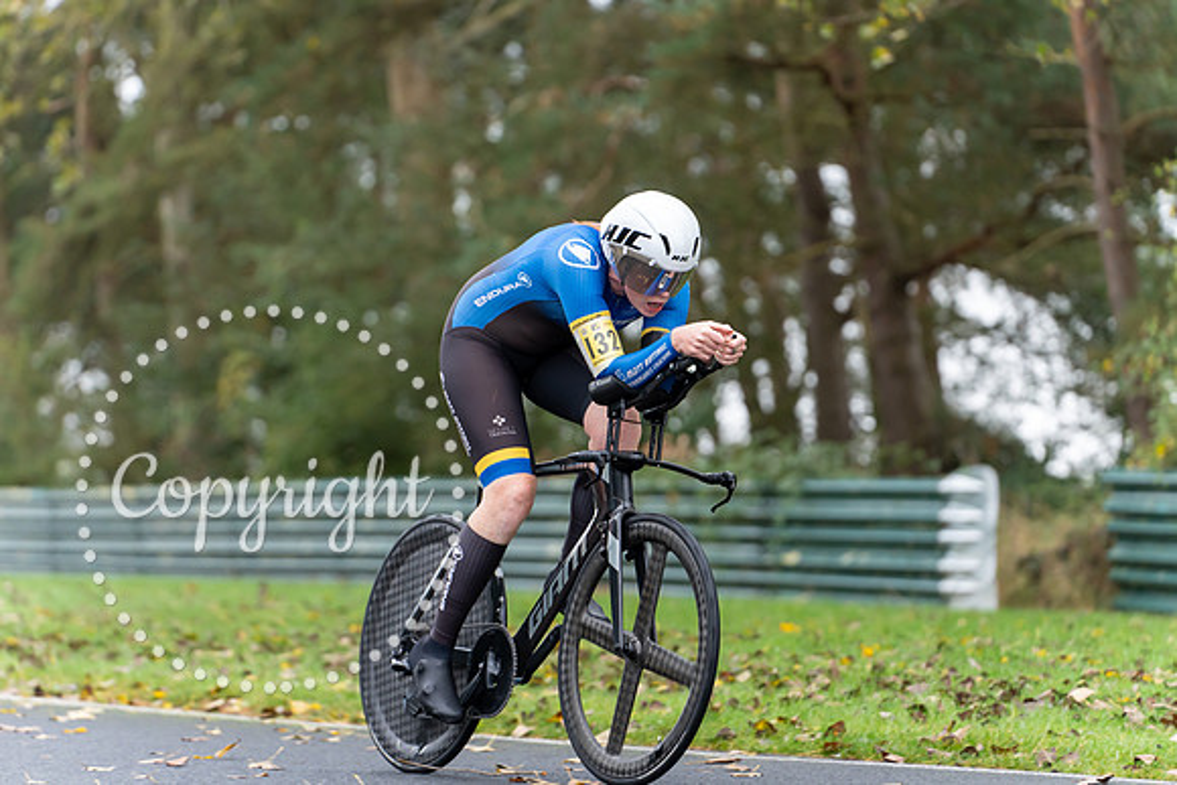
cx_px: 588
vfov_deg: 7.6
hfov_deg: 11.4
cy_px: 392
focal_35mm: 180
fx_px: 5886
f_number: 3.5
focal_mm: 180
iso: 1600
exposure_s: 1/1000
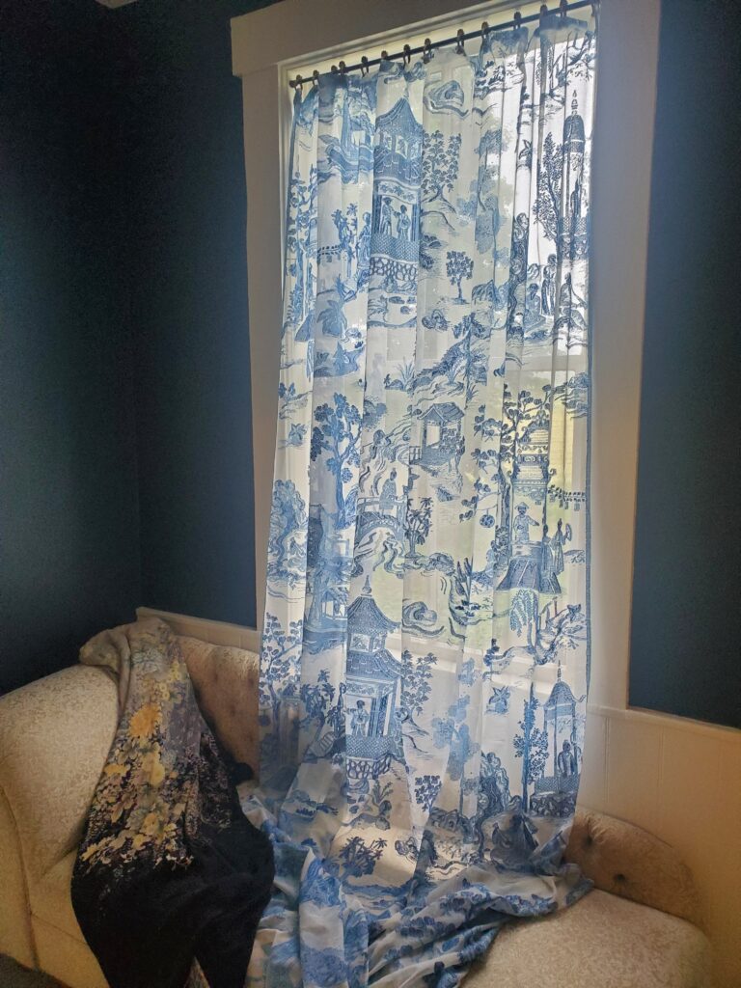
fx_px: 742
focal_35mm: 26
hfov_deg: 53.1
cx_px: 370
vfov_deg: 67.3
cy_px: 494
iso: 250
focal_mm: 4.3
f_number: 2.4
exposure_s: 1/60
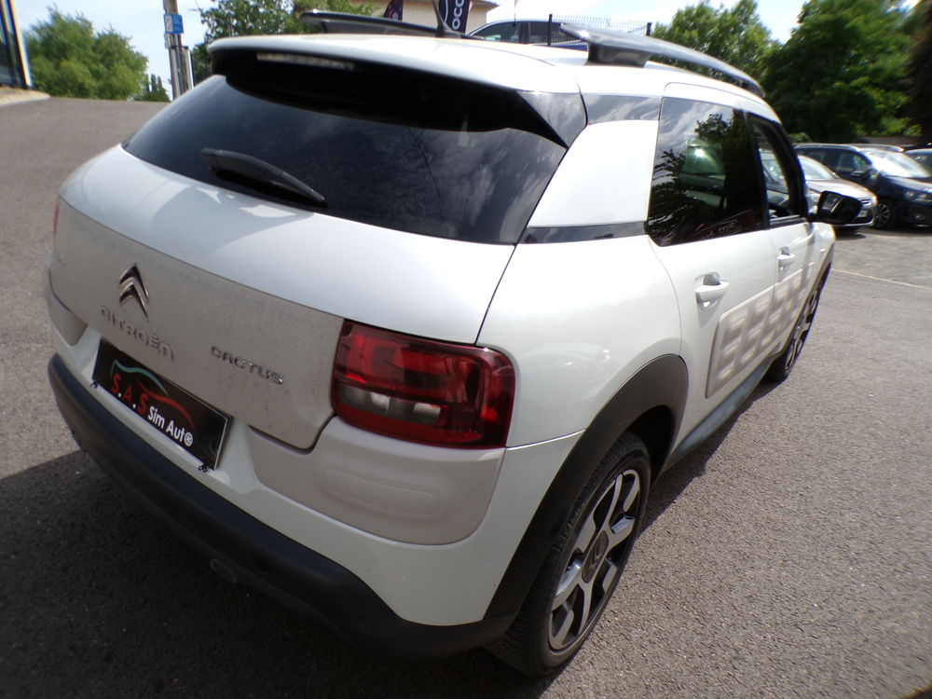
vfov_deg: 56.8
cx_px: 466
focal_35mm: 24
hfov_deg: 71.6
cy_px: 350
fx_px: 646
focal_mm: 4.3
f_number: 4.4
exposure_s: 1/550
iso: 100
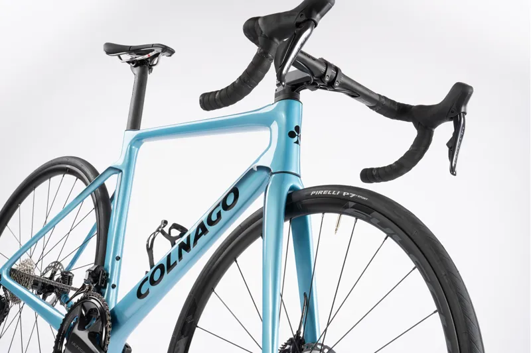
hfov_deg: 36.9
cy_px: 176
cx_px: 266
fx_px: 796
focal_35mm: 54
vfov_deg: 25.0
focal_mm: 54
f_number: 16
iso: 100
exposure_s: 1/160
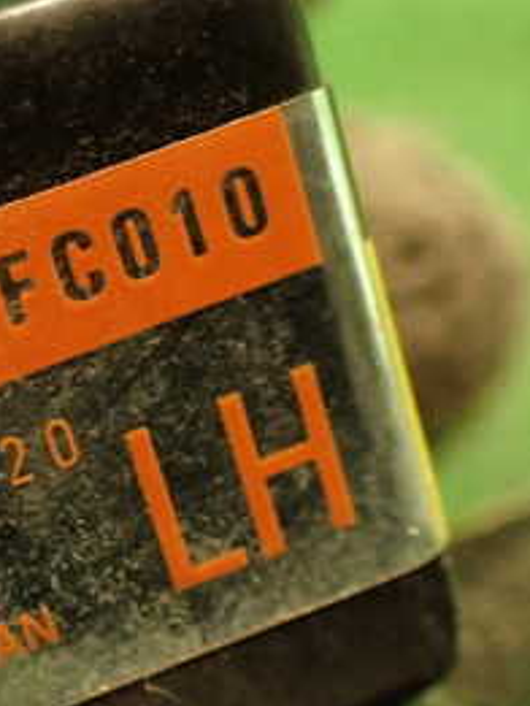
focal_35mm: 69
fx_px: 1407
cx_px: 19
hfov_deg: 20.7
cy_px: 454
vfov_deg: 28.0
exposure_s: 1/30
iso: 640
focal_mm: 5.4
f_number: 2.3
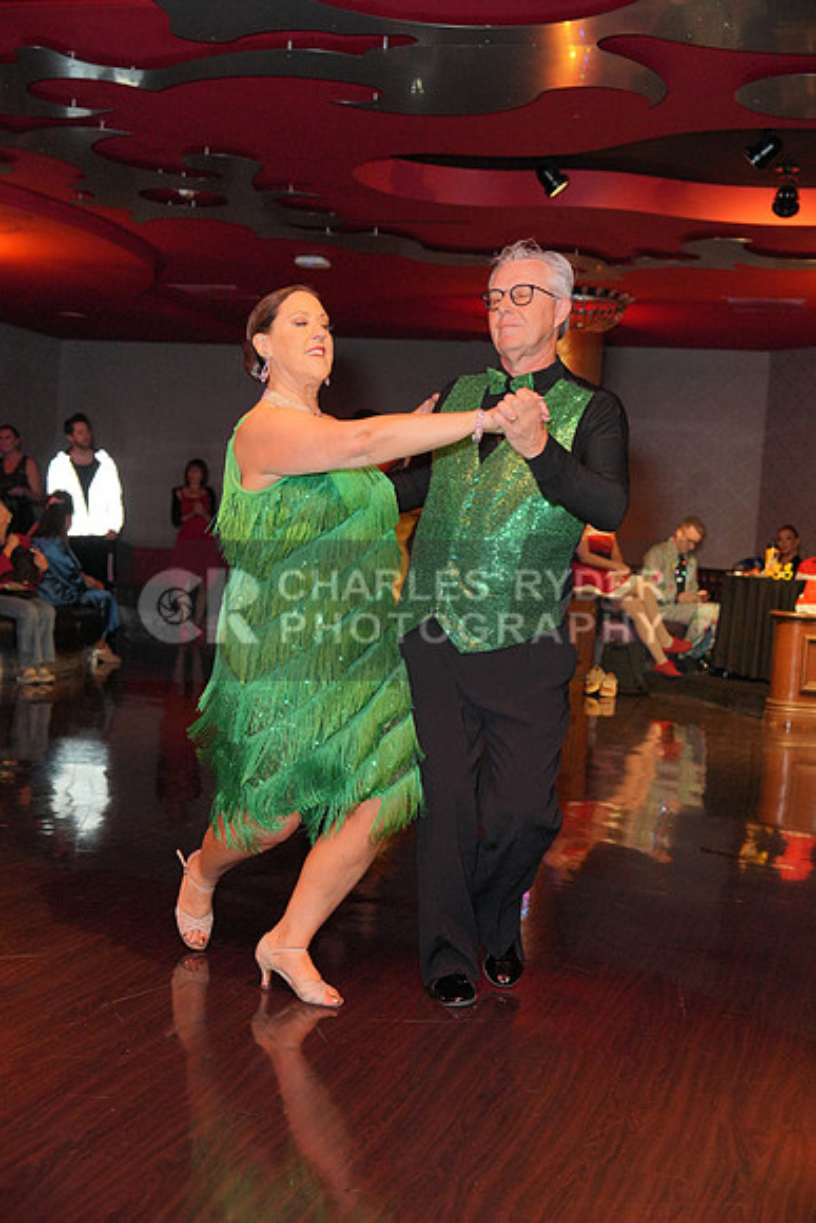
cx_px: 408
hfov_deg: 28.7
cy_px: 612
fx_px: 1597
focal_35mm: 47
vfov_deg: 41.9
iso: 4000
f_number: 4
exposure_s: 1/200
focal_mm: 47
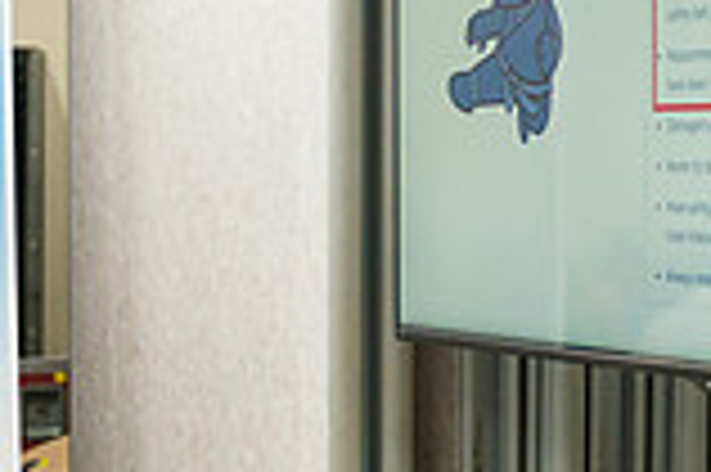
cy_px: 297
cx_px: 180
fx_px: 3255
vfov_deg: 8.3
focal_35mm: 165
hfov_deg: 12.4
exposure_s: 1/800
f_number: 3.2
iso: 3200
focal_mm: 45
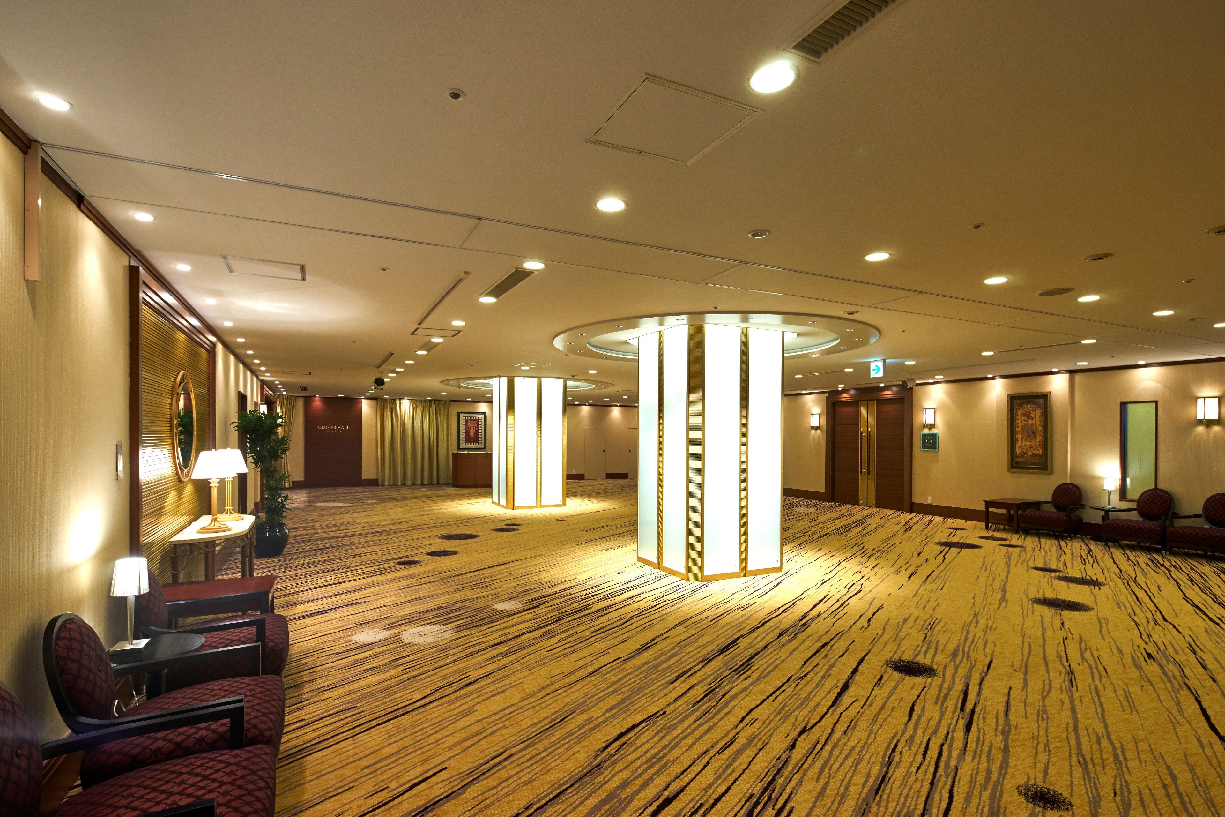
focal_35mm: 17
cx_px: 612
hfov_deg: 93.3
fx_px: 578
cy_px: 408
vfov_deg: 70.4
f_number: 9
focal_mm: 17
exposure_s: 1/4
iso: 400
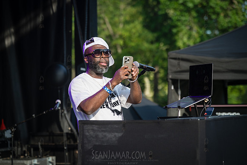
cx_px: 124
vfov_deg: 12.4
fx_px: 754
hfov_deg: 18.6
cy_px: 82
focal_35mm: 110
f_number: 3.5
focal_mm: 110
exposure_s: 1/2000
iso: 500
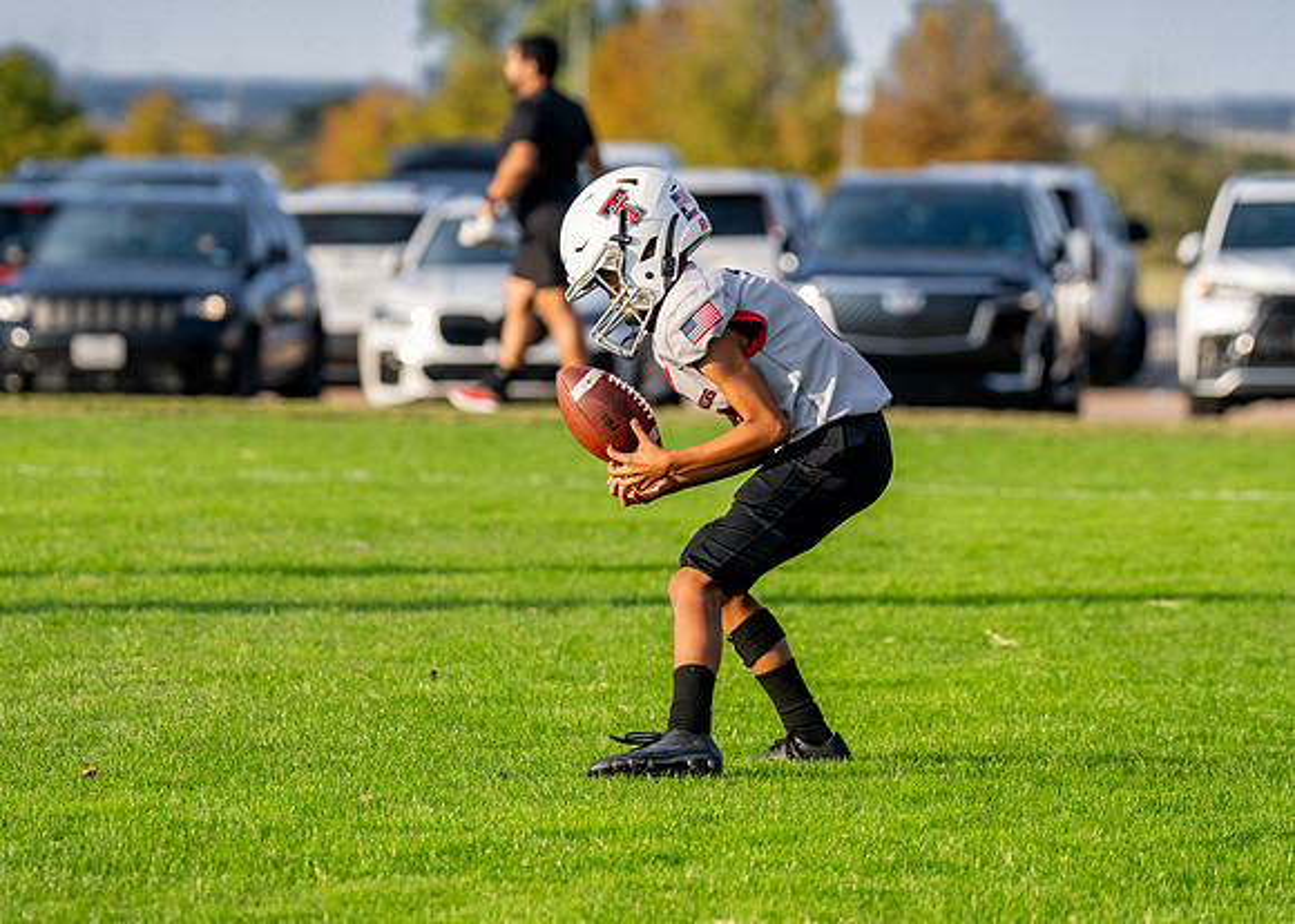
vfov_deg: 5.6
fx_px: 9411
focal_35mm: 256
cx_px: 666
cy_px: 286
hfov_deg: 7.9
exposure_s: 1/2000
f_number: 2.8
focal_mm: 137
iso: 400
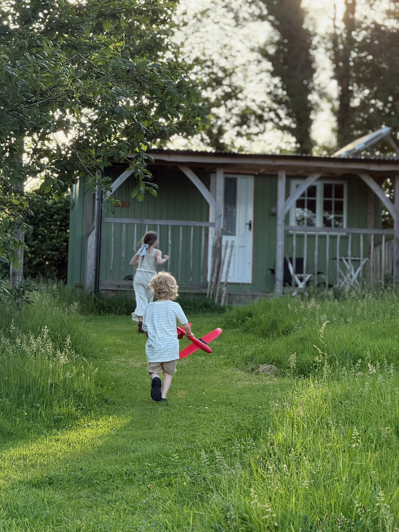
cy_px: 266
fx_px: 1844
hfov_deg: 12.3
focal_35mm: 120
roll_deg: -1.1
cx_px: 200
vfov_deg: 16.4
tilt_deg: +6.8
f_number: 2.8
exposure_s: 1/421
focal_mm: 15.66
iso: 64
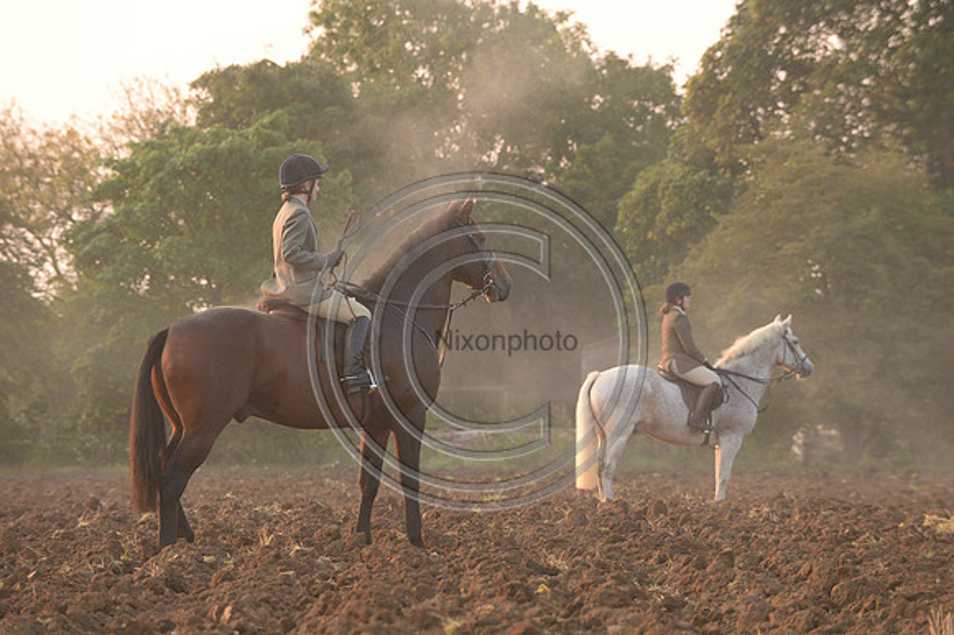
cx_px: 477
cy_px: 318
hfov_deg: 10.3
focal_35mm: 200
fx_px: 5297
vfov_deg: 6.9
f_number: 5.6
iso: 2500
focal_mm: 200
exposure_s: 1/500
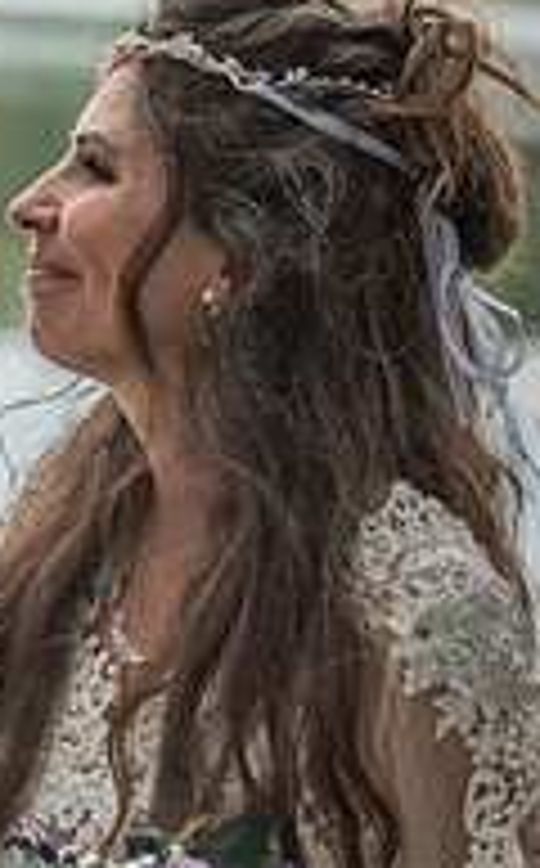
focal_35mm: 250
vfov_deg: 8.4
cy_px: 747
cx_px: -76
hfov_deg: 5.2
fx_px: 5909
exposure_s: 1/200
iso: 160
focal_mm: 105
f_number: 5
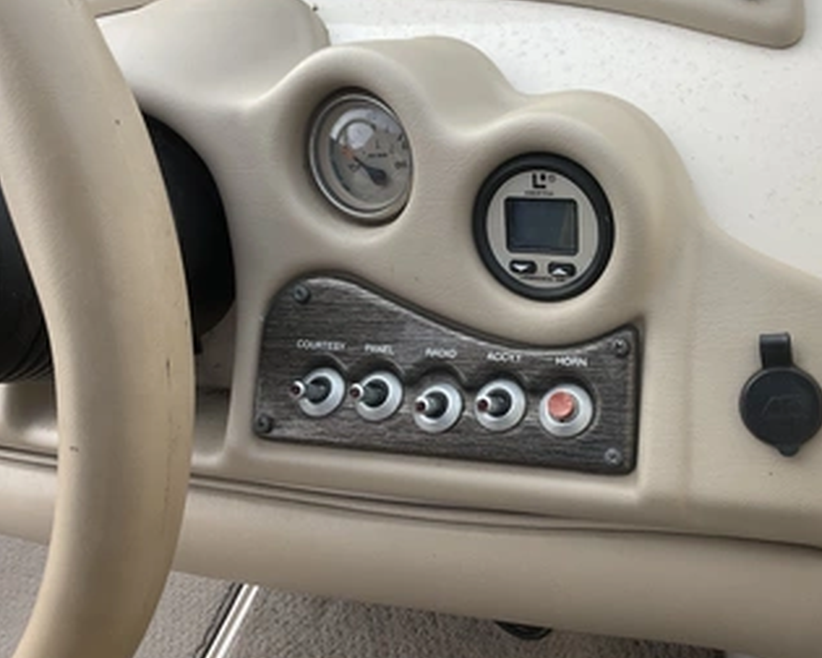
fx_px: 876
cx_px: 519
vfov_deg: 41.1
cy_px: 316
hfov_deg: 49.7
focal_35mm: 36
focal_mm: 3
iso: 25
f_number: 1.8
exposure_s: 1/700
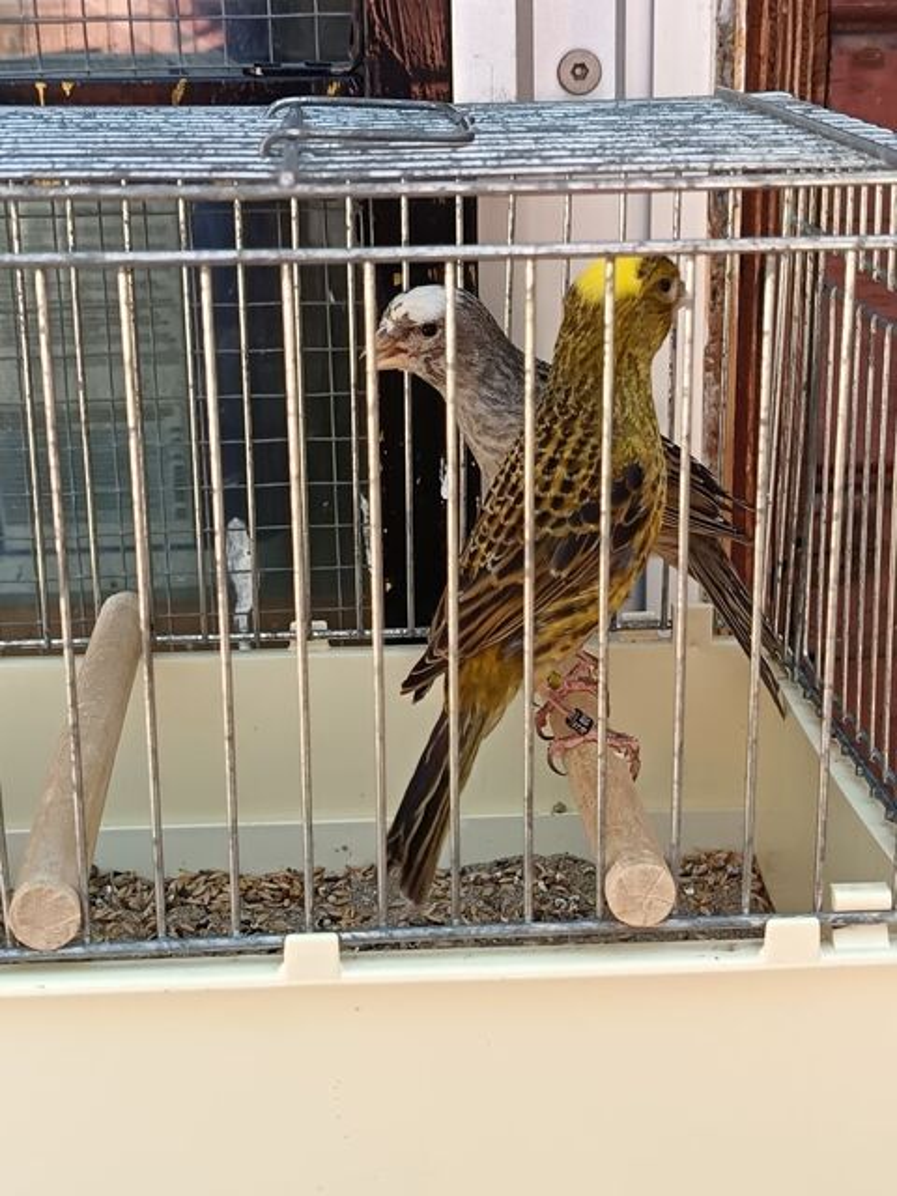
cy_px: 598
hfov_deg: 25.2
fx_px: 2004
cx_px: 448
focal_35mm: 58
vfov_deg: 33.2
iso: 156
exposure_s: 1/100
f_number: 1.75
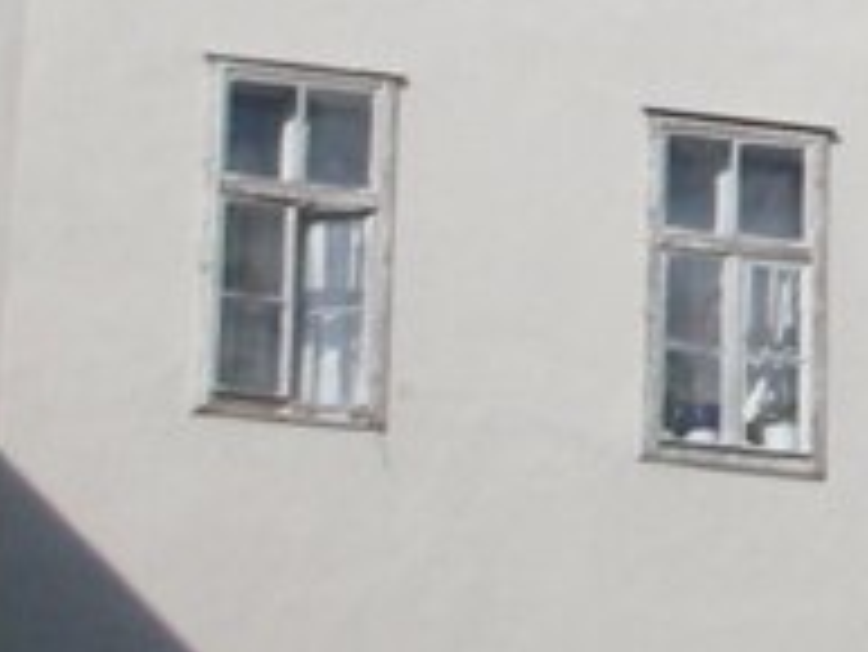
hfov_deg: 6.9
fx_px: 7050
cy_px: -531
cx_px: 1570
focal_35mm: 281
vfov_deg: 5.2
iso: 66
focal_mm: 8.8
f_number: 9.9
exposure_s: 1/146
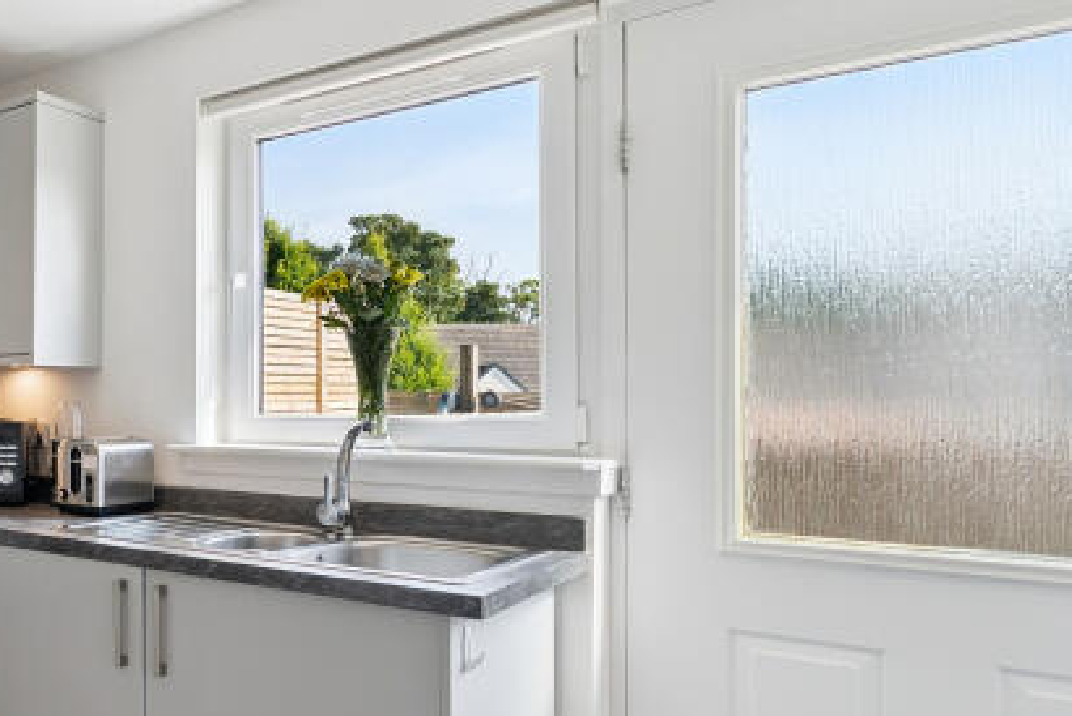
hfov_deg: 48.9
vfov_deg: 43.6
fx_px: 894
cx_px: -34
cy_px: 392
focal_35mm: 30
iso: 80
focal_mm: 12
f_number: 5.6
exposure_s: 1/40
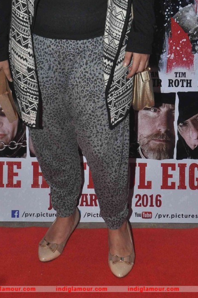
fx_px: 579
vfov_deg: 27.5
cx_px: 84
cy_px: 15
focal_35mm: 70
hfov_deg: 19.4
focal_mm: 22
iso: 800
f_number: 9
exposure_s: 1/200
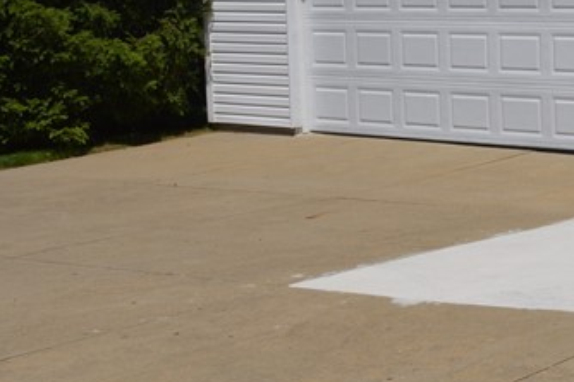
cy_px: 36
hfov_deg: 20.5
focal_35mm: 88
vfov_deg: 15.3
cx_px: 810
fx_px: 1402
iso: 100
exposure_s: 1/320
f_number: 9
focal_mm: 18
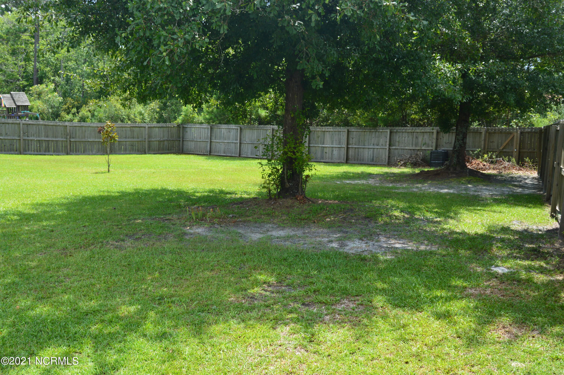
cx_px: 282
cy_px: 188
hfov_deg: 53.2
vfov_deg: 36.8
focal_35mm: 36
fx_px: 563
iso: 400
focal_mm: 24
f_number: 10
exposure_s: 1/320
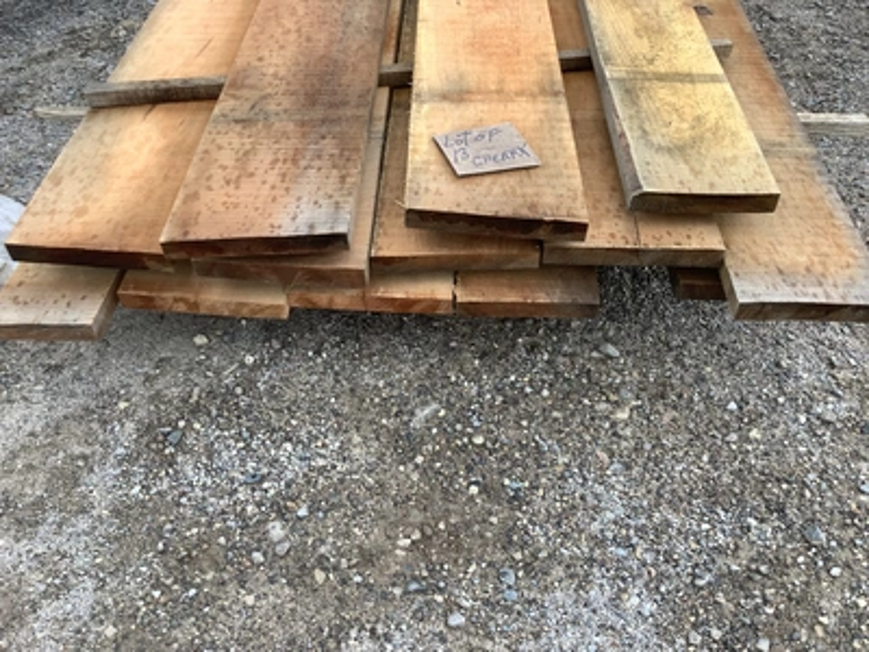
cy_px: 326
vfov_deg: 45.4
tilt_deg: -45.1
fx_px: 778
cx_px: 434
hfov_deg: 58.4
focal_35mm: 31
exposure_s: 1/120
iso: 25
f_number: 2.4
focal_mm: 3.3
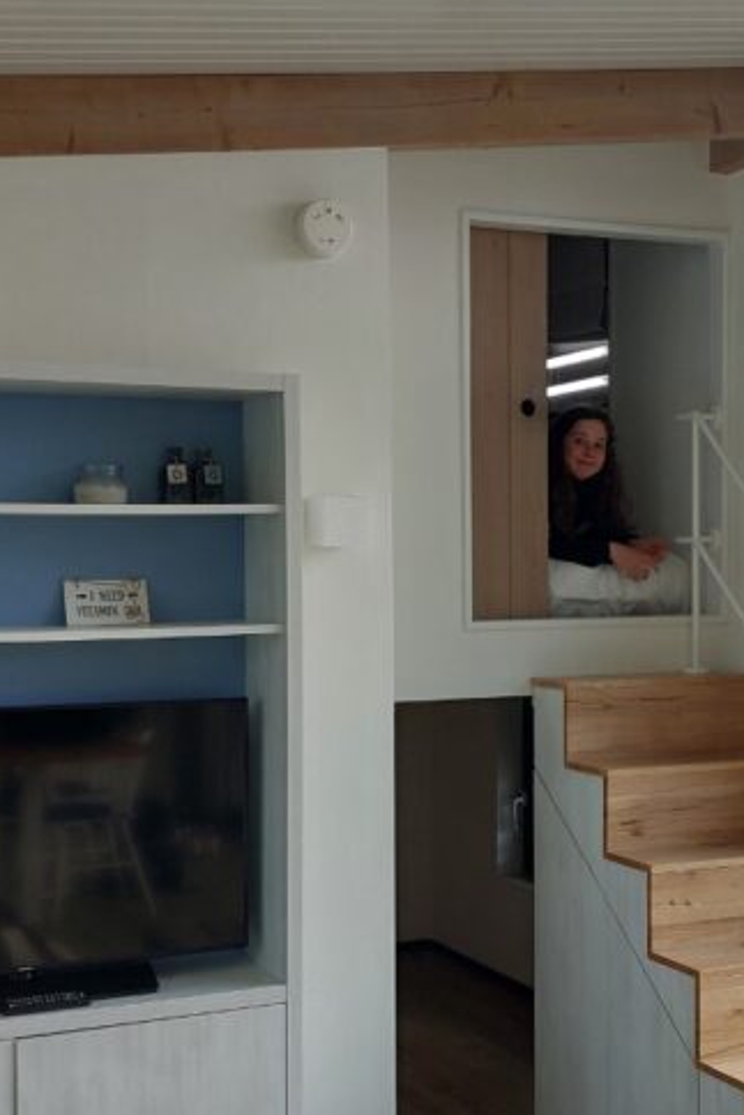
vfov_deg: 36.2
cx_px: 507
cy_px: 640
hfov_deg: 24.5
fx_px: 1704
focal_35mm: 55
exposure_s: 1/100
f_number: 1.8
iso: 50
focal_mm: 5.23
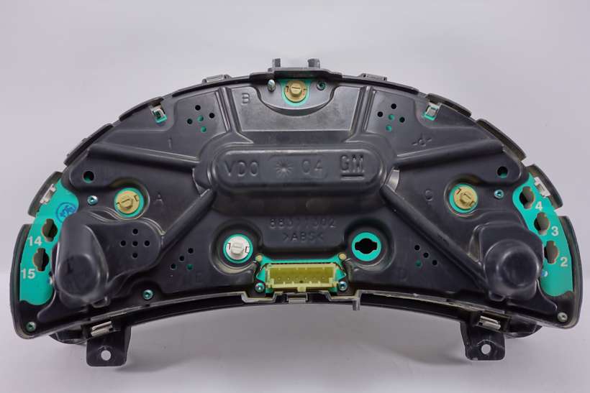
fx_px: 721
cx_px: 295
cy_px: 196
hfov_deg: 44.5
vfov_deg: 30.5
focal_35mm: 44
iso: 125
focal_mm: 16.2
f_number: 3.2
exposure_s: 1/50
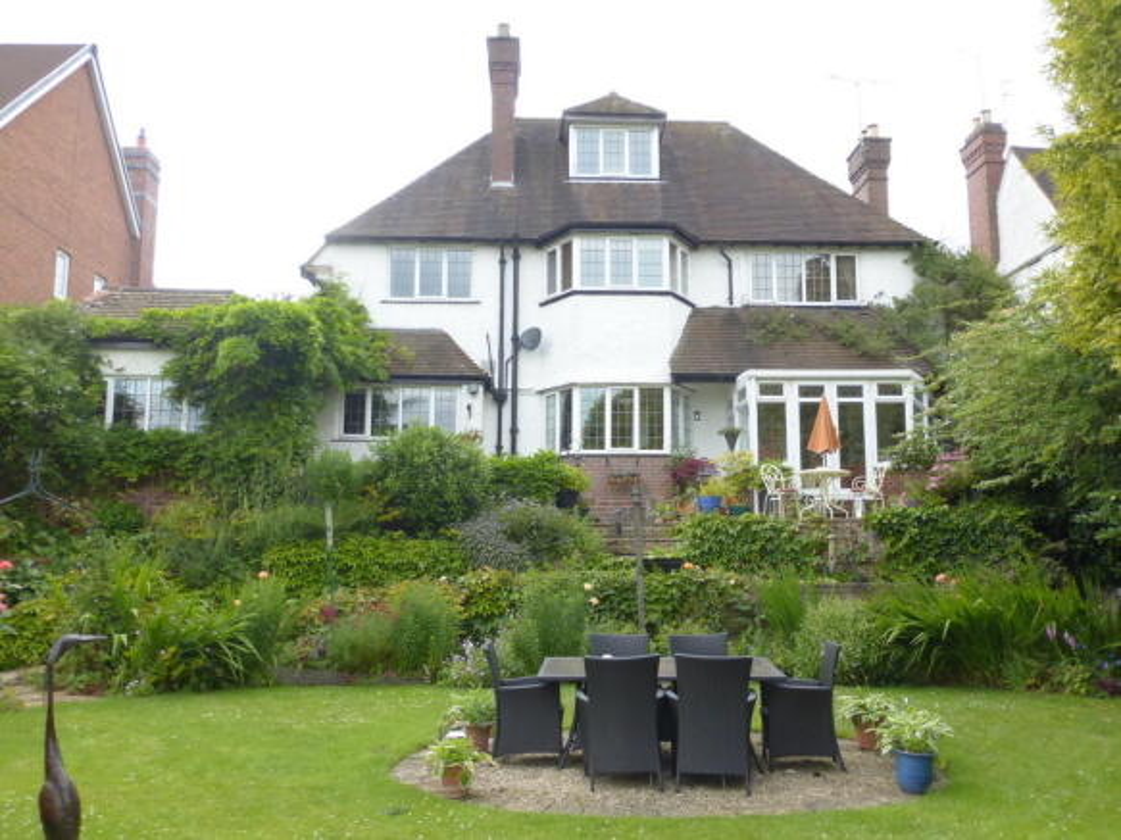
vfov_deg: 46.8
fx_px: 971
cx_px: 560
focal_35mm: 30
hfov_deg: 60.0
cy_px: 420
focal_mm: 5.4
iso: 100
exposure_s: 1/250
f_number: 3.6
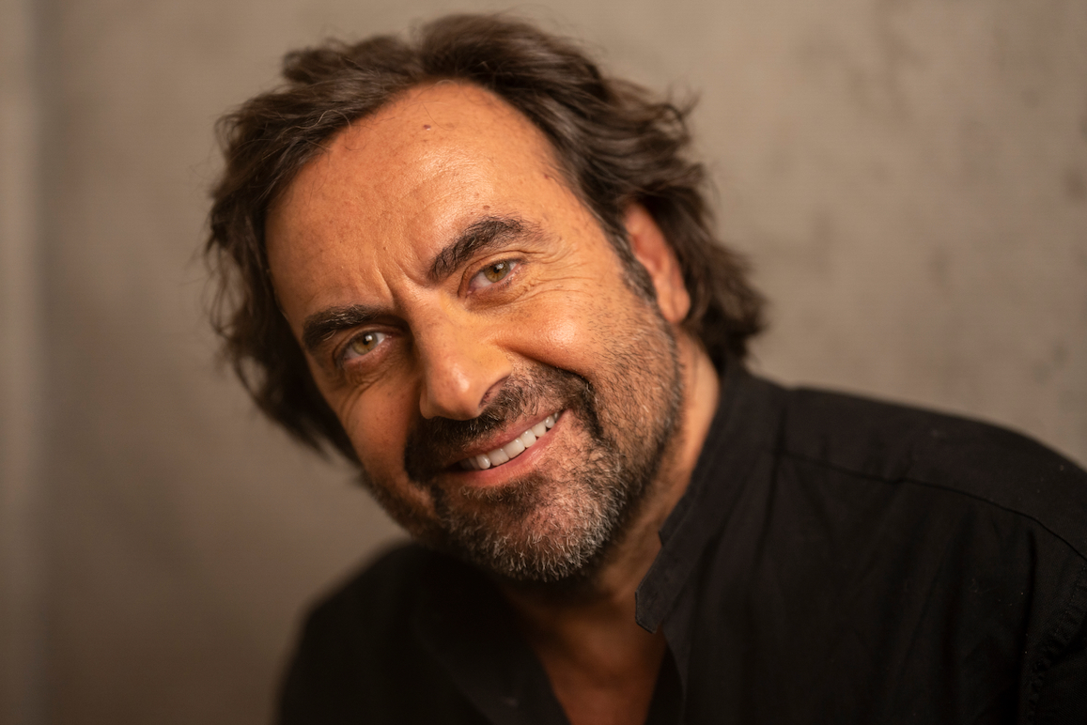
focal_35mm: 94
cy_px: 373
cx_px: 488
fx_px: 2839
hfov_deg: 21.7
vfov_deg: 14.6
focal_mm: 85
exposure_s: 1/500
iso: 800
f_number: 1.4
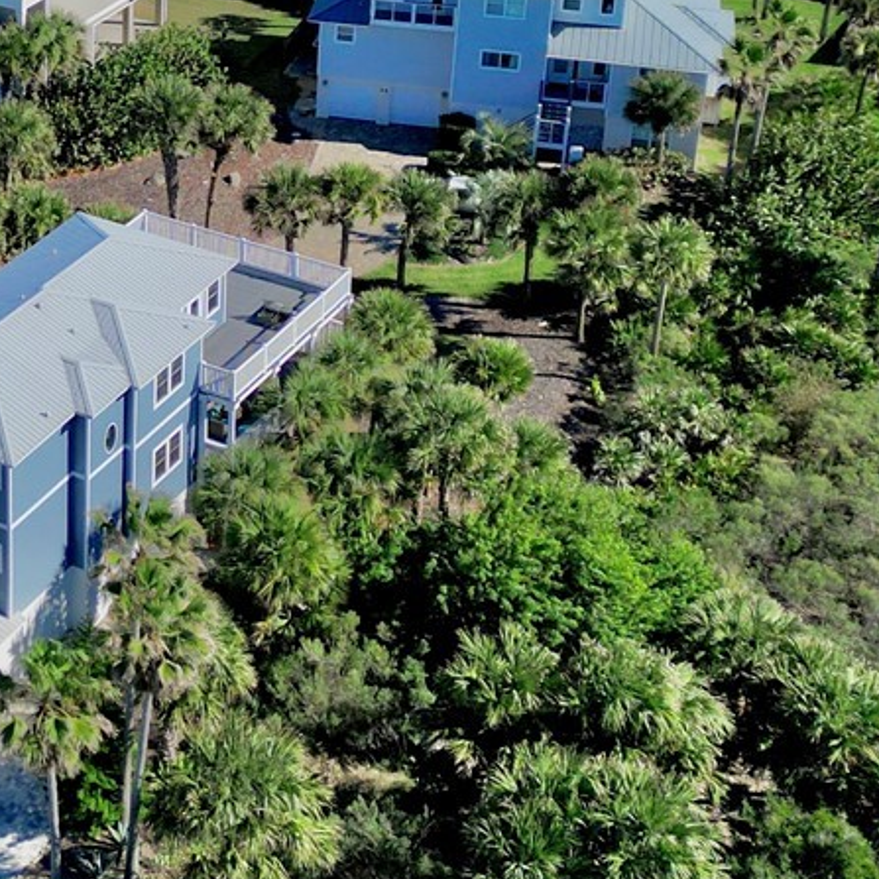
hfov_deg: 21.9
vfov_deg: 22.3
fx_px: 2183
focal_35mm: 76
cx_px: 0
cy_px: 102
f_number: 1.7
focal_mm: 6.72
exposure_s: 1/5000
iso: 100
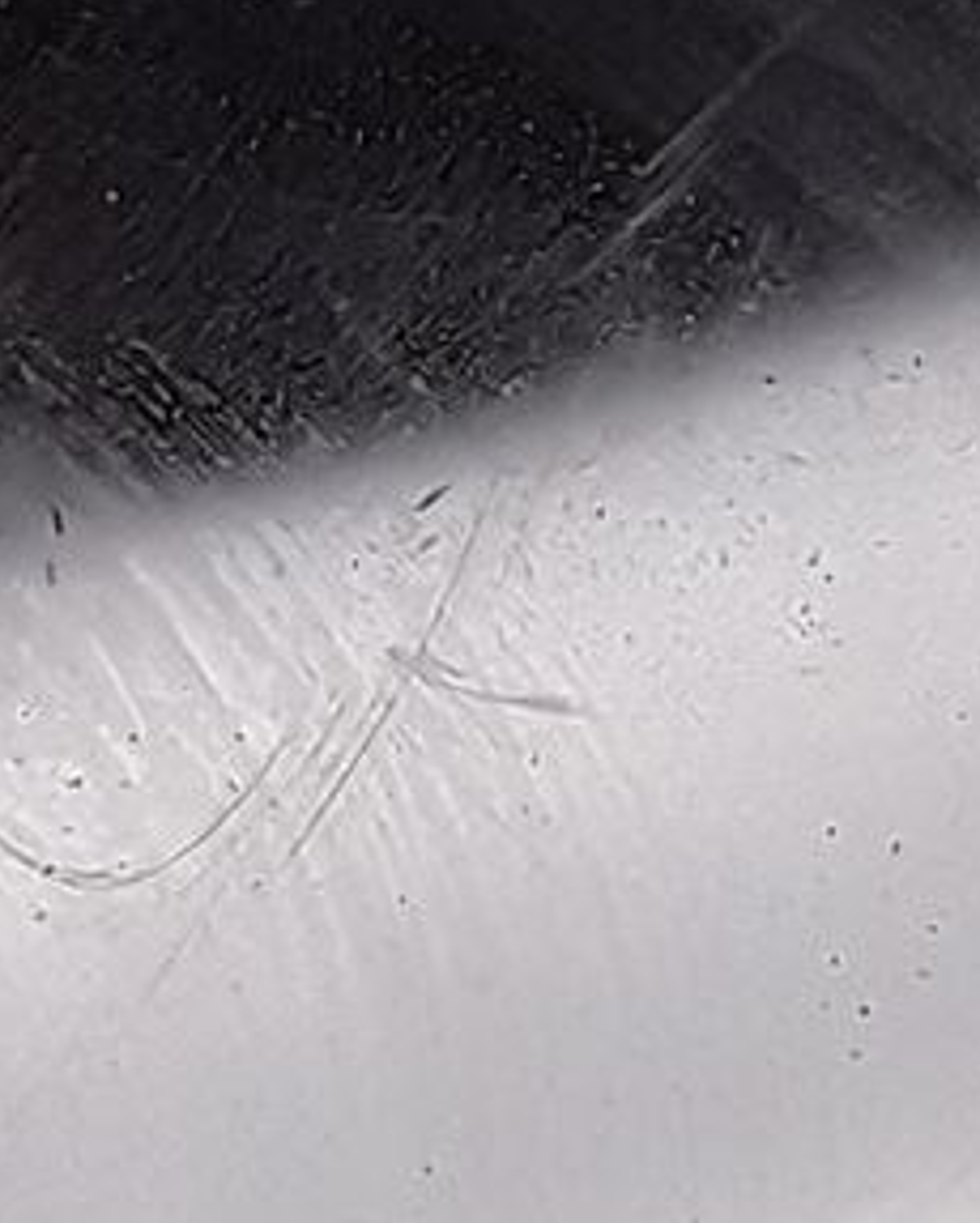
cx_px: -767
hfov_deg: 7.7
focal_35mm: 195
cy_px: 588
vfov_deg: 9.9
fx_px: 7062
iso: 100
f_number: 1.9
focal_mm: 2.91
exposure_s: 1/343
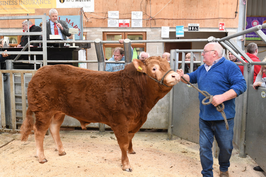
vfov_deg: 36.9
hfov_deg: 53.1
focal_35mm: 36
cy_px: 88
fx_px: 266
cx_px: 133
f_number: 3.5
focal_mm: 24
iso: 500
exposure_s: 1/125
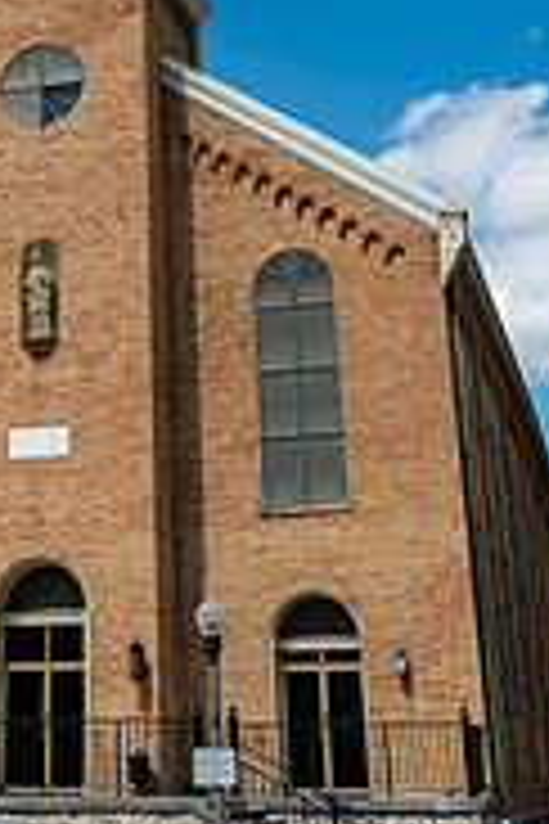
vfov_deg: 28.3
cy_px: 104
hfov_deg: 19.4
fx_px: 1578
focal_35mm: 69
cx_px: 72
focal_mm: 28
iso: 100
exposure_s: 1/320
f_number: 9
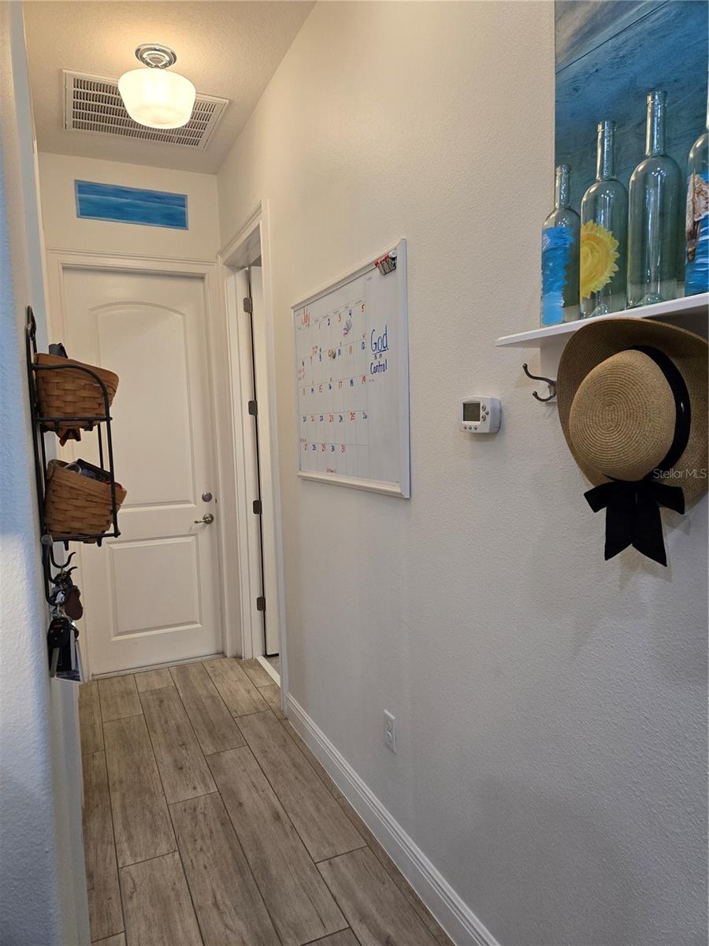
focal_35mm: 23
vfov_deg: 73.9
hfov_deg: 58.9
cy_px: 473
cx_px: 354
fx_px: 628
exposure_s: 1/120
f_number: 1.8
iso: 200
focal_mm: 5.4
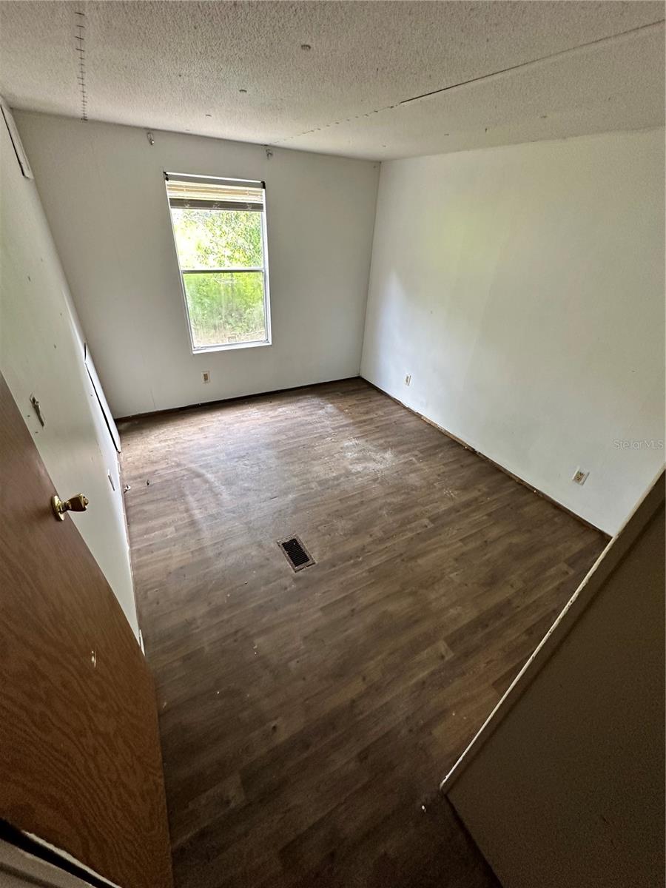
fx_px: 359
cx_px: 333
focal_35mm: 14
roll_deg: -4.1
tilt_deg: -34.0
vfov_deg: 102.1
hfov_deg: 85.7
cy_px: 444
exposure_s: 1/99
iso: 250
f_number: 2.2
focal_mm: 2.22
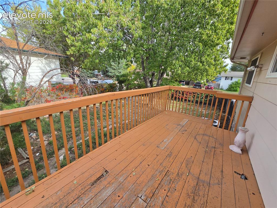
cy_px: 104
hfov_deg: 106.2
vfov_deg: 89.9
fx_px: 104
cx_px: 138
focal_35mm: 13
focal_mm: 2.2
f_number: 2.2
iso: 100
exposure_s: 1/575
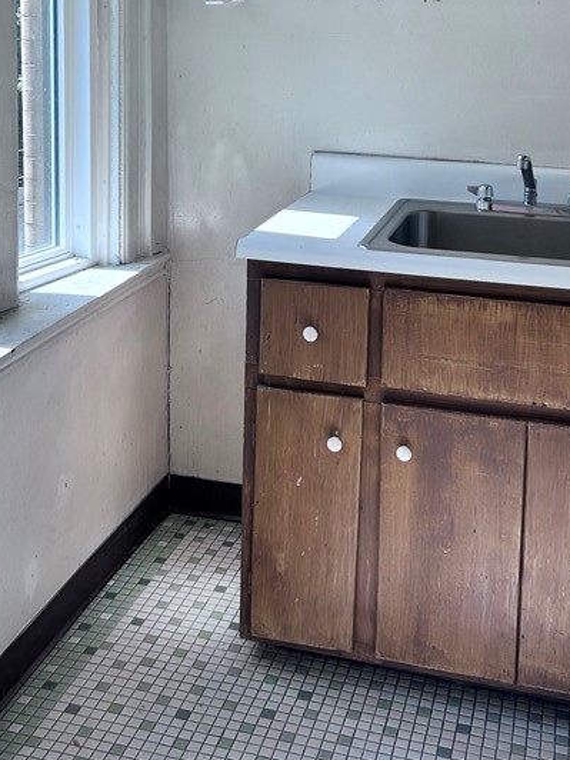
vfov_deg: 36.5
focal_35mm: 50
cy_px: 123
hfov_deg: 29.1
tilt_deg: -6.3
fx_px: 1098
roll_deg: -0.8
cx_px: 283
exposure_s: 1/611
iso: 50
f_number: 1.5
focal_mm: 5.7
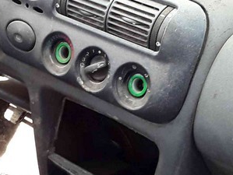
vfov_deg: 13.9
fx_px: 714
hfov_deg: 18.3
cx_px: 40
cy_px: 137
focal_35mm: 106
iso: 80
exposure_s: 1/120
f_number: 2.2
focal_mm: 3.3
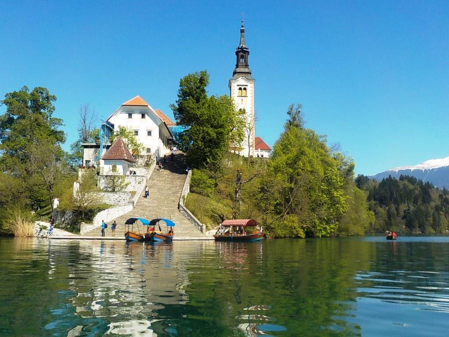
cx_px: 224
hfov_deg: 60.0
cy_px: 168
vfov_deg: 46.8
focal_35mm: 30
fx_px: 389
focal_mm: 4.1
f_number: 3.3
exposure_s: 1/1250
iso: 125
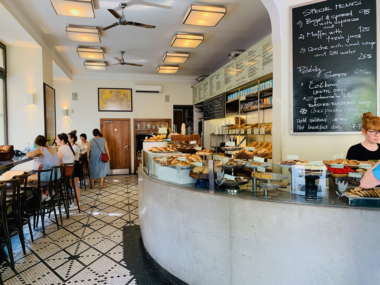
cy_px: 142
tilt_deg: -1.4
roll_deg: +0.8
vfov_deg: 53.1
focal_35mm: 26
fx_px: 285
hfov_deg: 67.3
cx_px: 190
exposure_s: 1/100
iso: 100
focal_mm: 4.25
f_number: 1.8
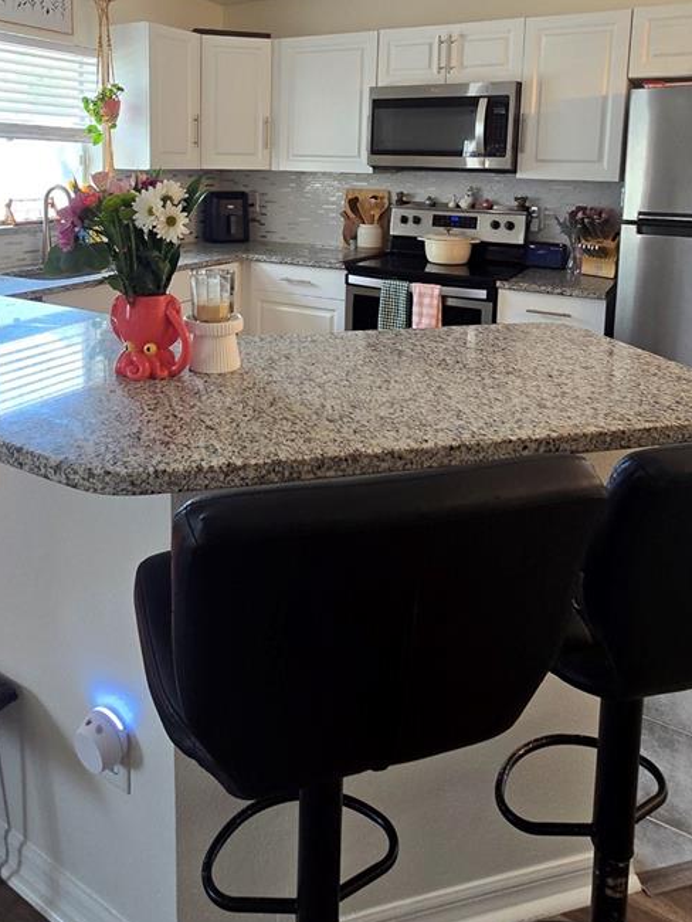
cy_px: 250
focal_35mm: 24
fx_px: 639
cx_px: 291
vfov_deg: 67.8
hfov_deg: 56.6
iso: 125
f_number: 2.2
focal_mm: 2.2
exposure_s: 1/60
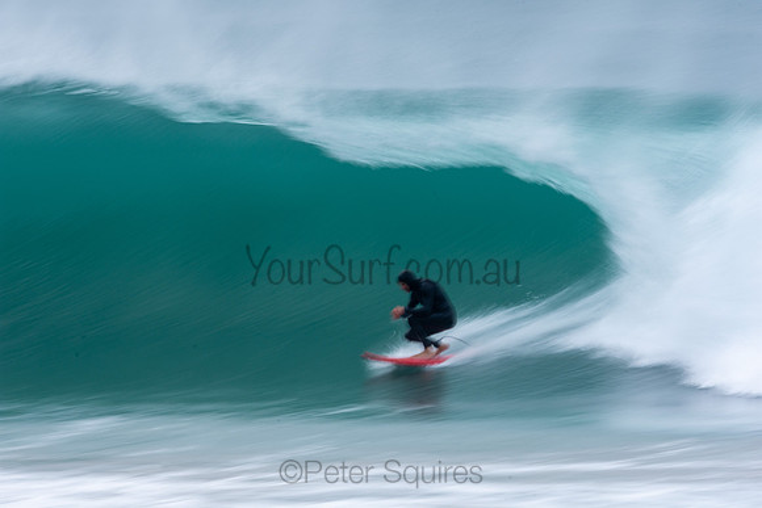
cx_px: 381
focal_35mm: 750
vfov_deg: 1.8
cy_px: 254
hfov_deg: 2.7
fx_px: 15878
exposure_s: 1/20
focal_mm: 500
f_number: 22
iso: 100
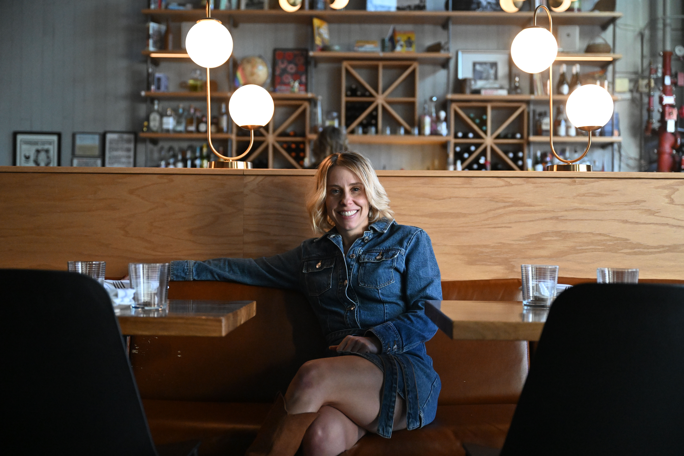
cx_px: 342
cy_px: 228
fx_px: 874
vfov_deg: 29.2
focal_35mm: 46
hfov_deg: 42.7
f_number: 2.8
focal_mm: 46
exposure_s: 1/1000
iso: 6400
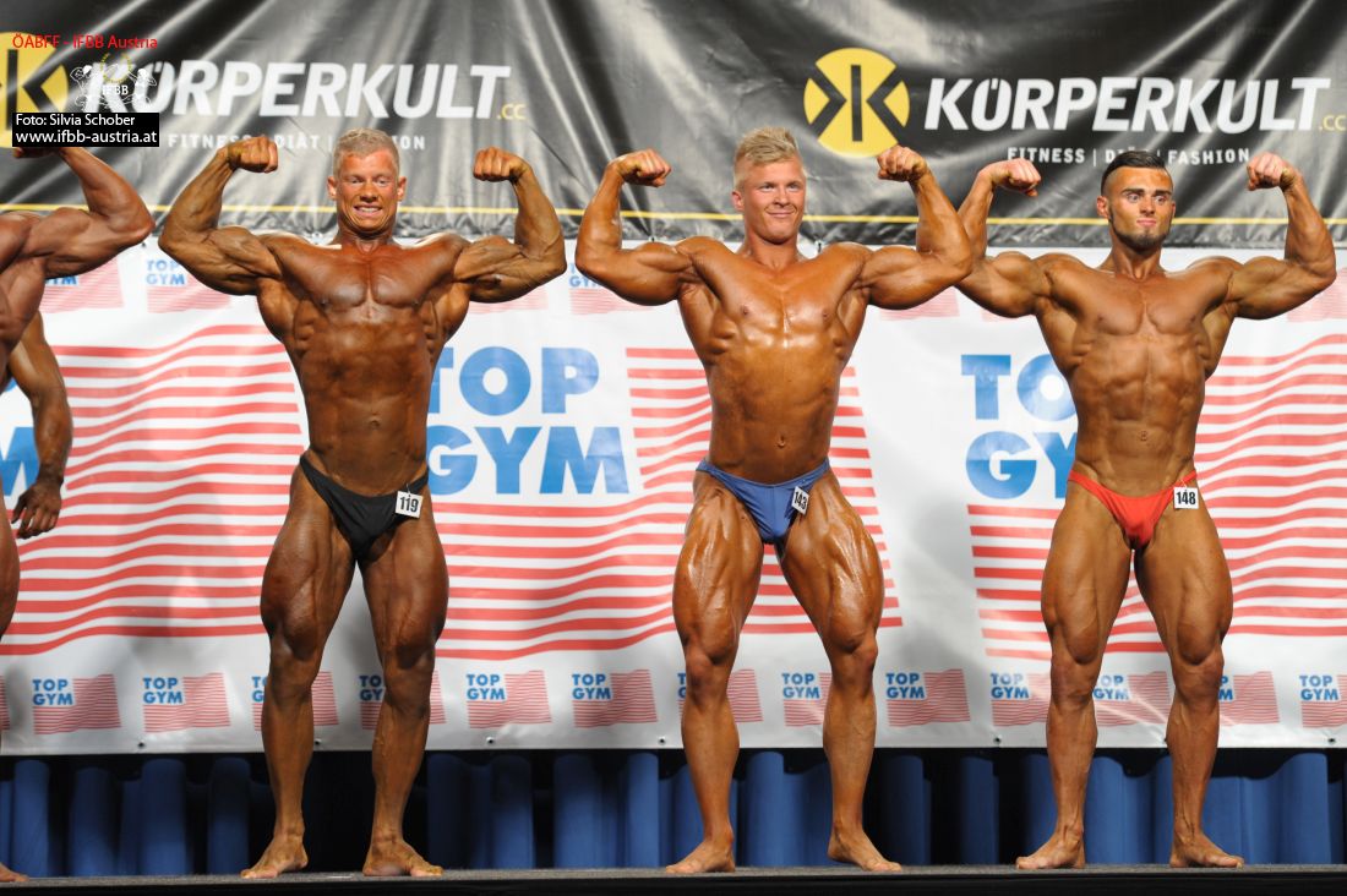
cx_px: 674
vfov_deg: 13.9
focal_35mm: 98
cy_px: 448
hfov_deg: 20.8
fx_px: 3664
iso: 800
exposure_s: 1/320
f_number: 4
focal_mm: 98
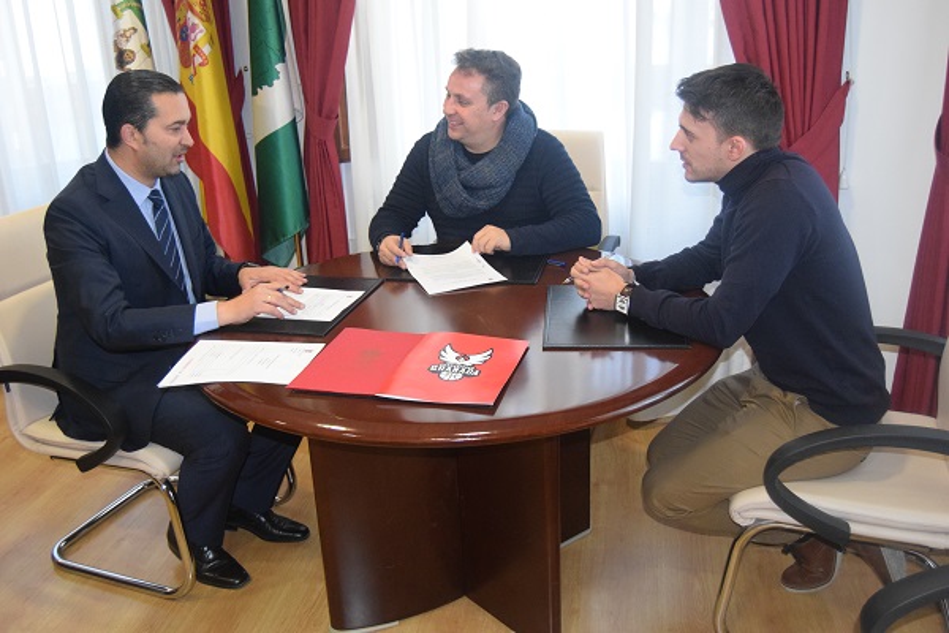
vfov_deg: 38.4
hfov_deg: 55.1
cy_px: 316
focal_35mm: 34
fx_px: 909
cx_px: 474
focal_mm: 23
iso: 3200
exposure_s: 1/200
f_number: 3.8
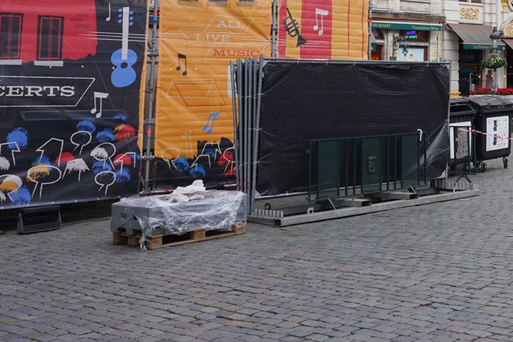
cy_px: -54
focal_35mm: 59
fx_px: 841
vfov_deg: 21.6
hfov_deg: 30.6
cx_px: 553
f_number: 10
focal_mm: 24
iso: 100
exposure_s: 1/100
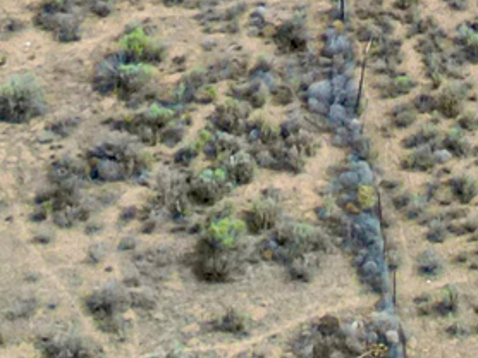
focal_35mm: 177
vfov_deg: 7.4
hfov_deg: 11.0
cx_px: 521
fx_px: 2442
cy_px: -719
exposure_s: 1/3000
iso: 100
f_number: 1.7
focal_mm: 6.72
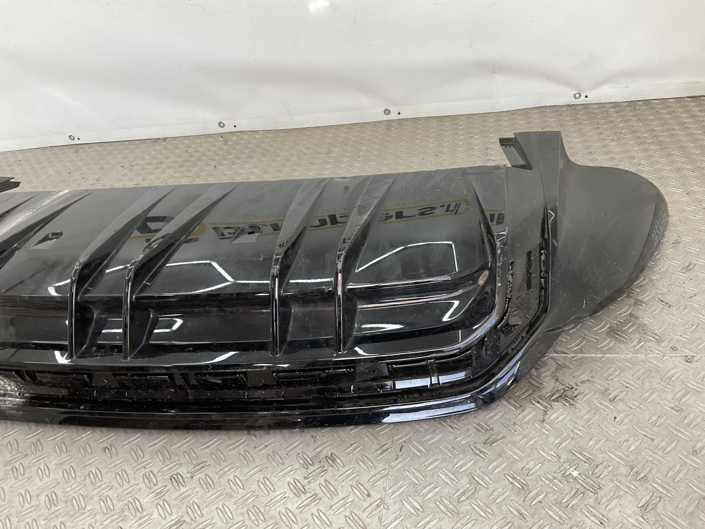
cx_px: 352
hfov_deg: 61.7
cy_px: 264
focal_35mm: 29
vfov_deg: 48.2
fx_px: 591
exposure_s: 1/120
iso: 25
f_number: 1.8
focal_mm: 3
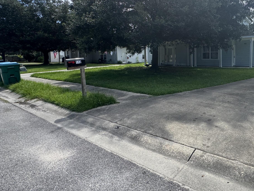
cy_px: 67
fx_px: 169
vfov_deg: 57.8
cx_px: 178
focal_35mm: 23
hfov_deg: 70.8
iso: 40
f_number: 2.2
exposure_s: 1/537
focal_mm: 2.22
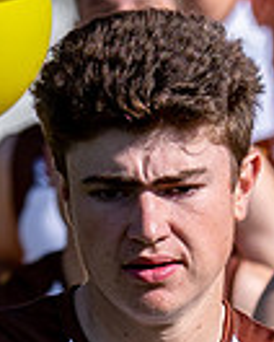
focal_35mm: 1715
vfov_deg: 1.1
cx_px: 116
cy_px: 458
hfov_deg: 0.9
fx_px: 17344
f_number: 4
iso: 100
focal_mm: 120
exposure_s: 1/1000
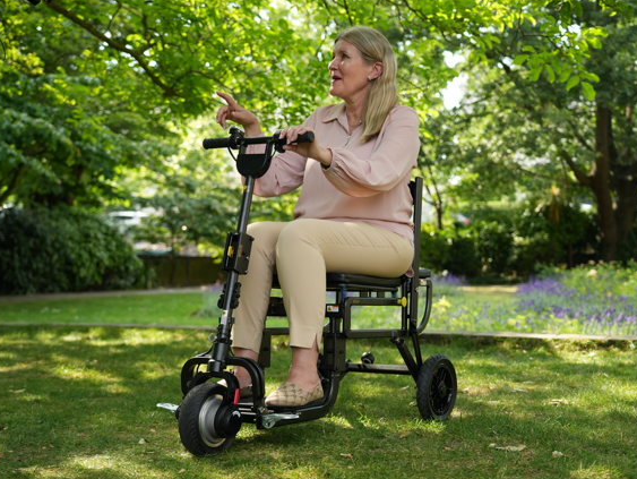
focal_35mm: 59
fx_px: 1086
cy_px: 240
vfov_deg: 24.8
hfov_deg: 32.7
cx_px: 335
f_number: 4
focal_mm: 54
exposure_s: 1/1250
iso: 1000
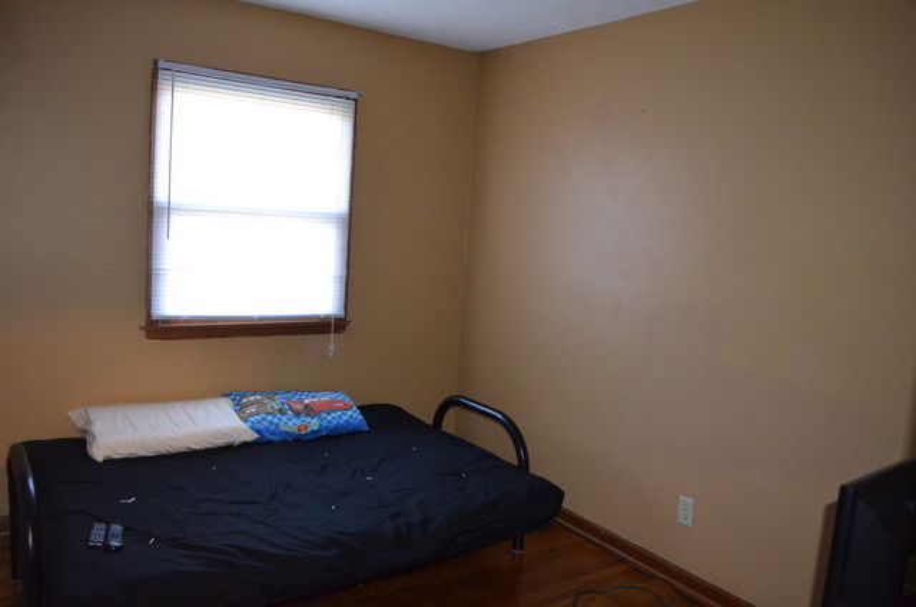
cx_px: 458
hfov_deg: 67.5
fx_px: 686
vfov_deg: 47.7
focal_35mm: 27
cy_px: 304
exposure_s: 1/60
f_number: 3.5
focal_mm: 18
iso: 2000
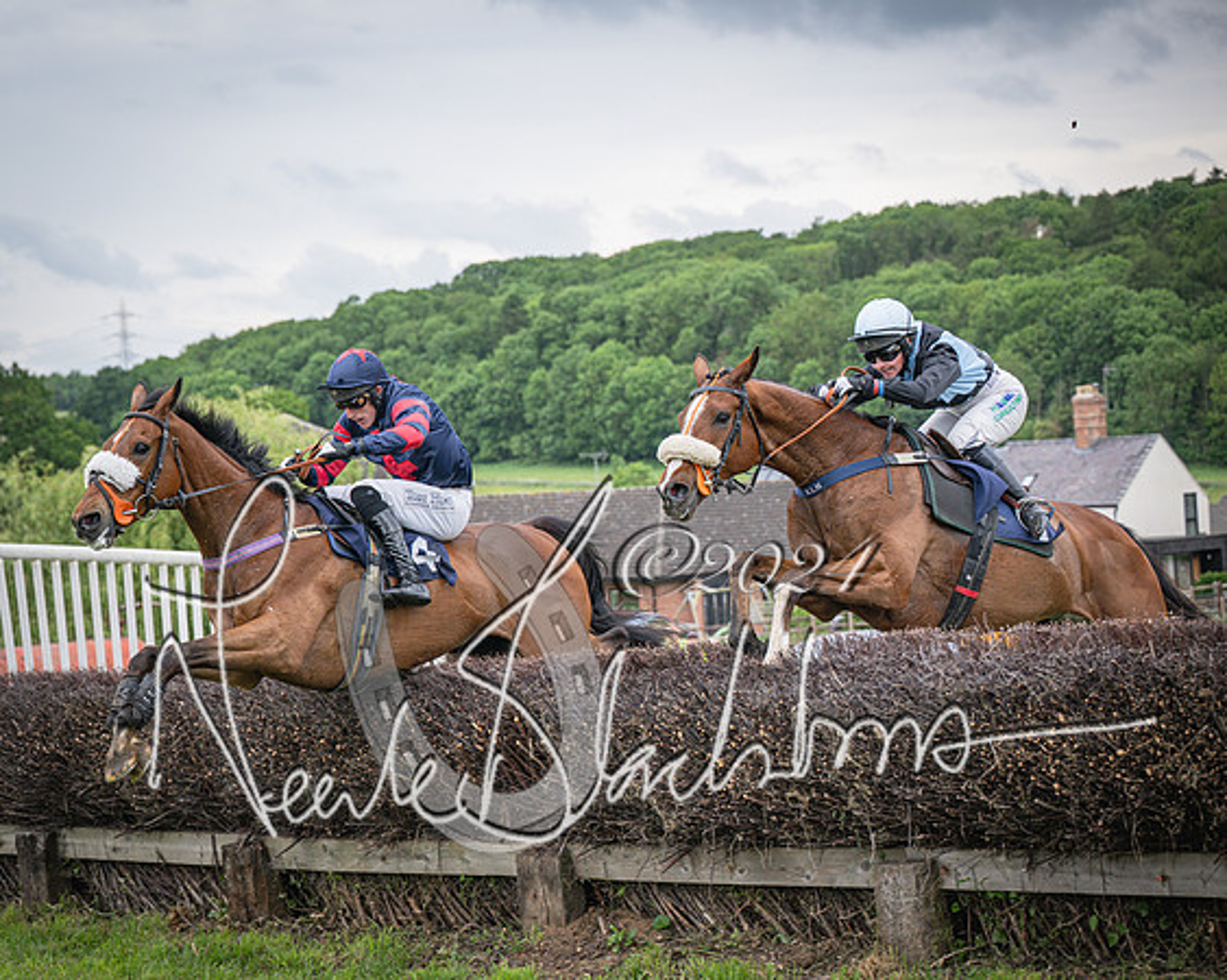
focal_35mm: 79
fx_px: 2862
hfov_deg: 24.2
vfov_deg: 19.4
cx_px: 511
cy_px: 490
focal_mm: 70
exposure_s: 1/1600
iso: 400
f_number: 4
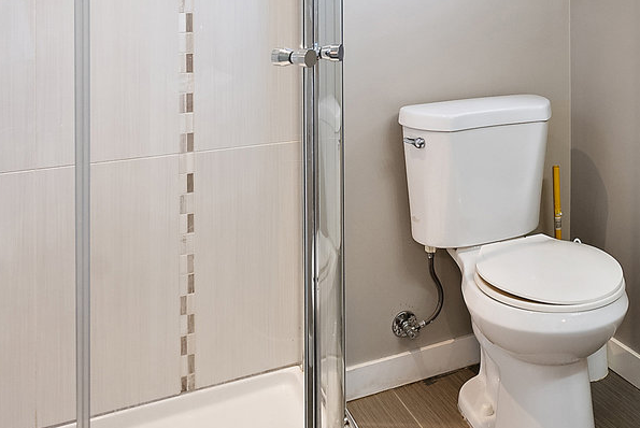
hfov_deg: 42.1
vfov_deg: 28.8
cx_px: 561
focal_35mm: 43
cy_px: -22
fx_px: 765
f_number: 7.1
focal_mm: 16
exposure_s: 1/6
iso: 400
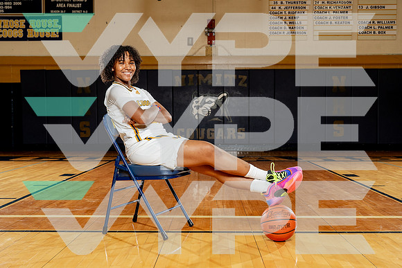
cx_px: 201
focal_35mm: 43
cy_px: 134
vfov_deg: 31.0
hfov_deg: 45.1
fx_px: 484
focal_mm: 43
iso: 640
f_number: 5.6
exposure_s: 1/250
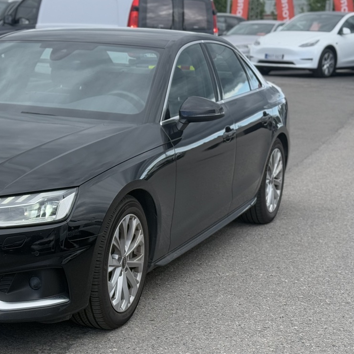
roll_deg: -0.5
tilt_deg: -10.4
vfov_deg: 21.1
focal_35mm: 82
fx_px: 949
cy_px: 186
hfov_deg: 20.7
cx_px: 31
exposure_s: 1/1484
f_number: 1.78
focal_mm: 6.76
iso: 100
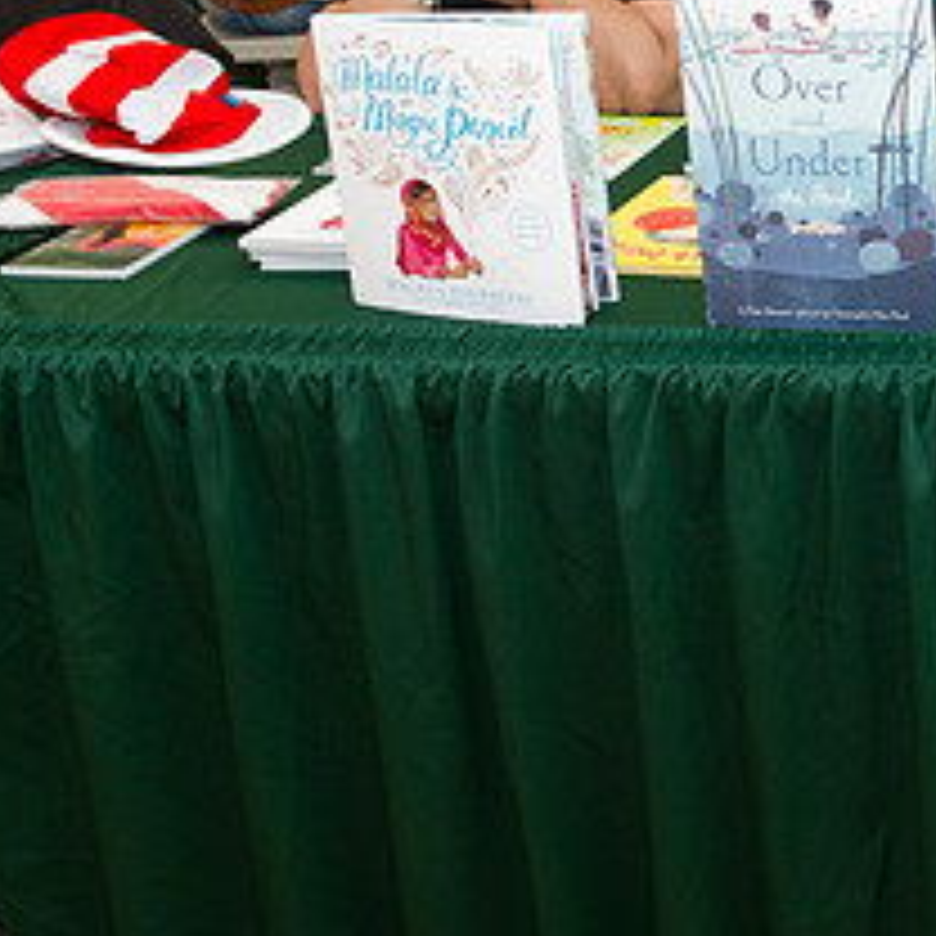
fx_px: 1958
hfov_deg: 23.9
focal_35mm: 64
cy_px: 148
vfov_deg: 26.2
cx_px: 1184
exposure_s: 1/50
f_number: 5.6
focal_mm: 27
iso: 1250
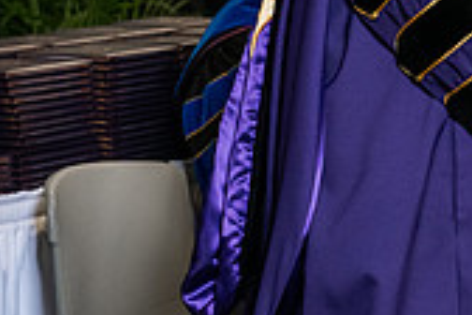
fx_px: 2989
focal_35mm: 228
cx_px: 627
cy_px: -153
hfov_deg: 8.9
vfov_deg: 6.0
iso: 2500
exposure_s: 1/200
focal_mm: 66
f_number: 5
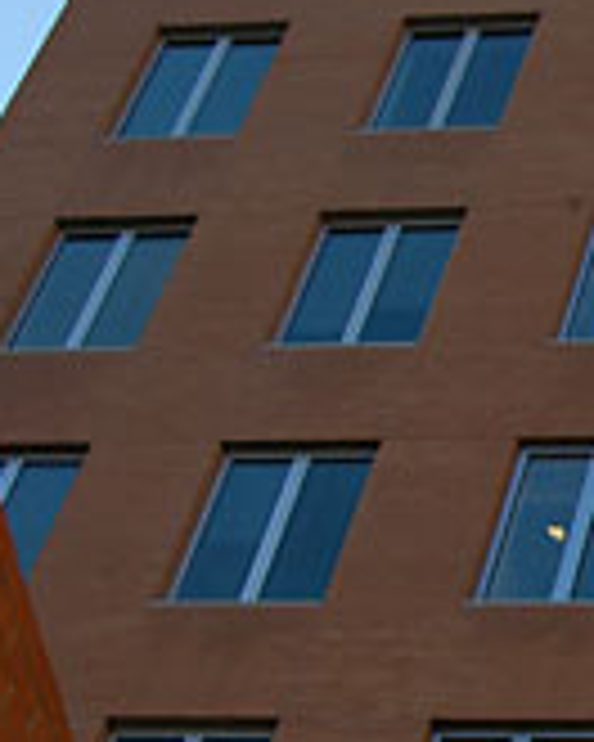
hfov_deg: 11.8
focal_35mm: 119
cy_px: 625
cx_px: 1143
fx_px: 2615
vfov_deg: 16.0
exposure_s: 1/60
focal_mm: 24
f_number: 8
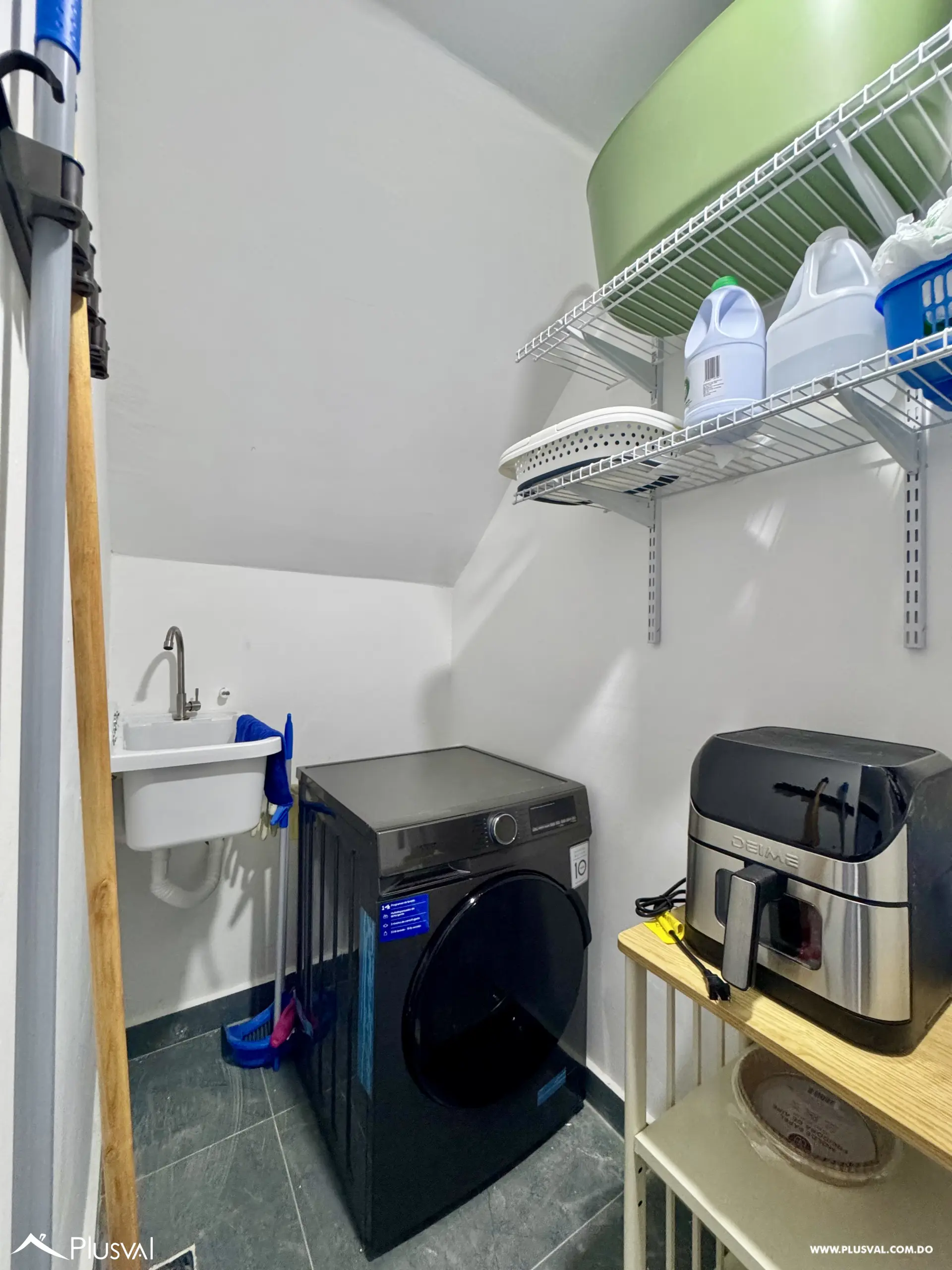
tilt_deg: -0.3
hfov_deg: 85.7
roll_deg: -1.1
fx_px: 513
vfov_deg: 102.1
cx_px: 476
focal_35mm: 14
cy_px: 635
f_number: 2.2
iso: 400
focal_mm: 2.22
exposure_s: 1/60
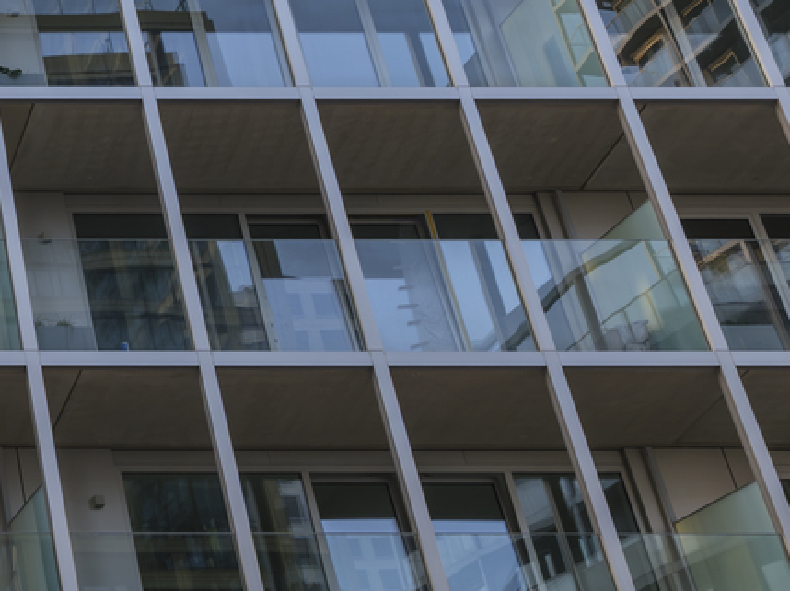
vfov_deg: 14.9
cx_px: -501
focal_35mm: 84
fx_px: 1915
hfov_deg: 19.3
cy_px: -525
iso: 160
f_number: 11
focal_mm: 22.8
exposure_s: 1/20
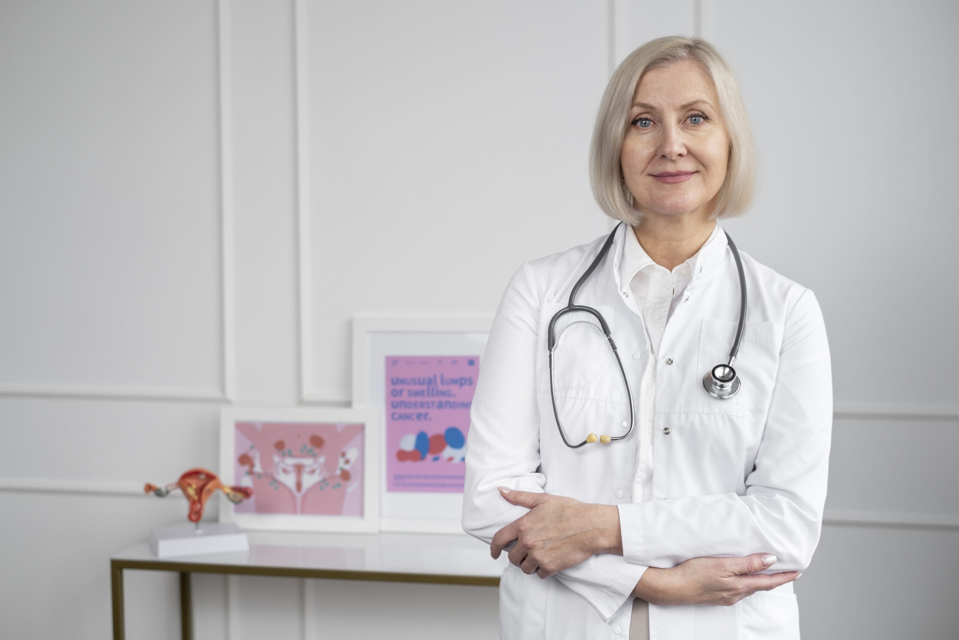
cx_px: 480
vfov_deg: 25.5
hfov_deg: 37.5
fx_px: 1412
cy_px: 320
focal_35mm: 53
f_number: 2.8
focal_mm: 35
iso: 250
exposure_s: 1/160
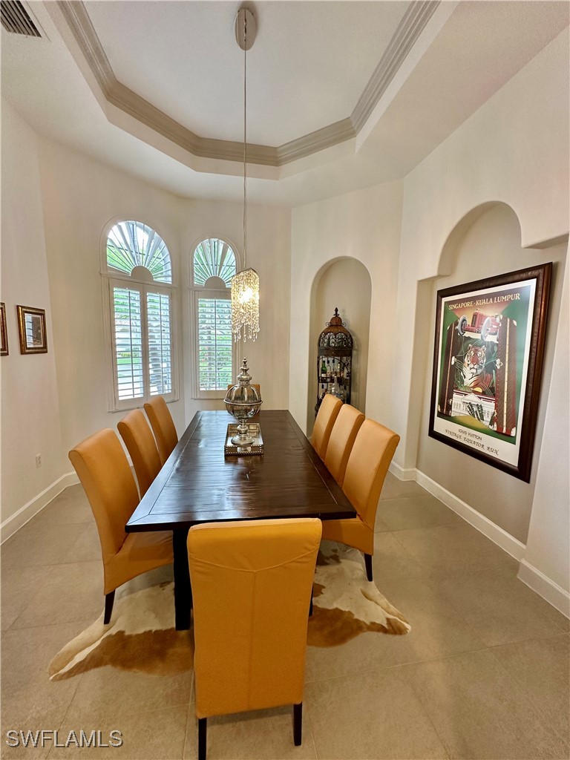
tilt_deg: -7.0
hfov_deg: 85.7
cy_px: 380
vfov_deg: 102.1
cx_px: 285
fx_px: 307
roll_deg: -1.4
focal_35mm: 14
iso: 160
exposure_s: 1/60
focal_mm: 2.22
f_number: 2.2
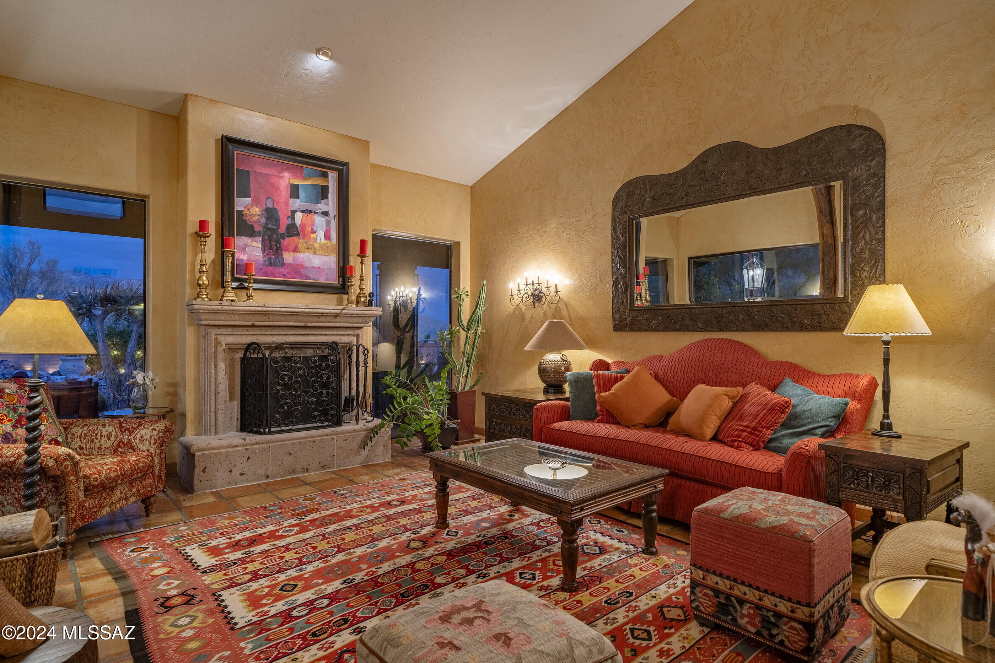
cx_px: 498
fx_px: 525
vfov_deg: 64.5
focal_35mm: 19
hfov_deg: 86.9
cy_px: 332
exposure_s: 1/13
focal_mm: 19
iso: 200
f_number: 7.1
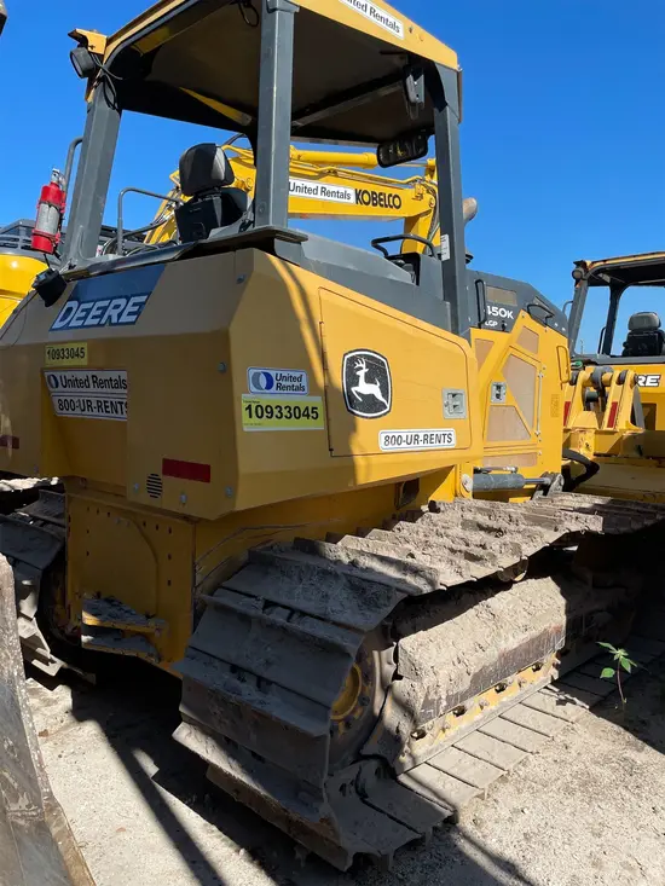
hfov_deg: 53.1
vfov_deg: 67.3
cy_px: 443
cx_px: 332
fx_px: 666
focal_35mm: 26
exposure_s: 1/4292
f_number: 1.6
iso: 50
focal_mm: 4.2
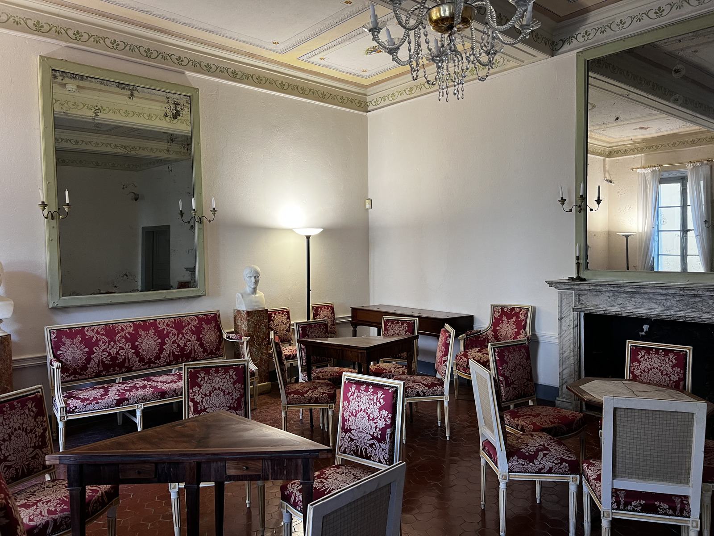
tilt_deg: -2.7
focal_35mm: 26
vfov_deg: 53.1
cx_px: 357
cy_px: 268
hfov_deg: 67.3
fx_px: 536
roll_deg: +1.1
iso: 100
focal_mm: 5.7
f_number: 1.5
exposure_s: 1/50
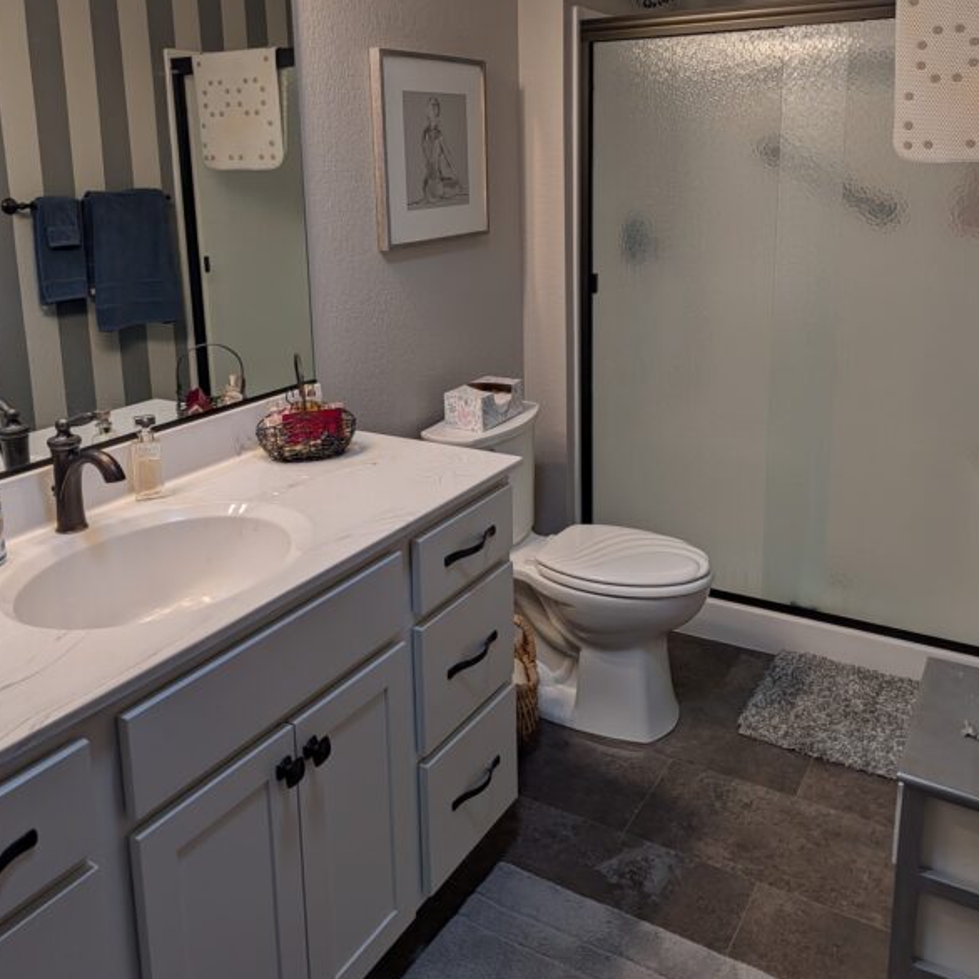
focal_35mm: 29
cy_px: 331
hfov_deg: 55.6
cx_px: 492
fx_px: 928
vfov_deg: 54.6
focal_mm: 6.9
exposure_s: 1/120
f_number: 1.68
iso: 84
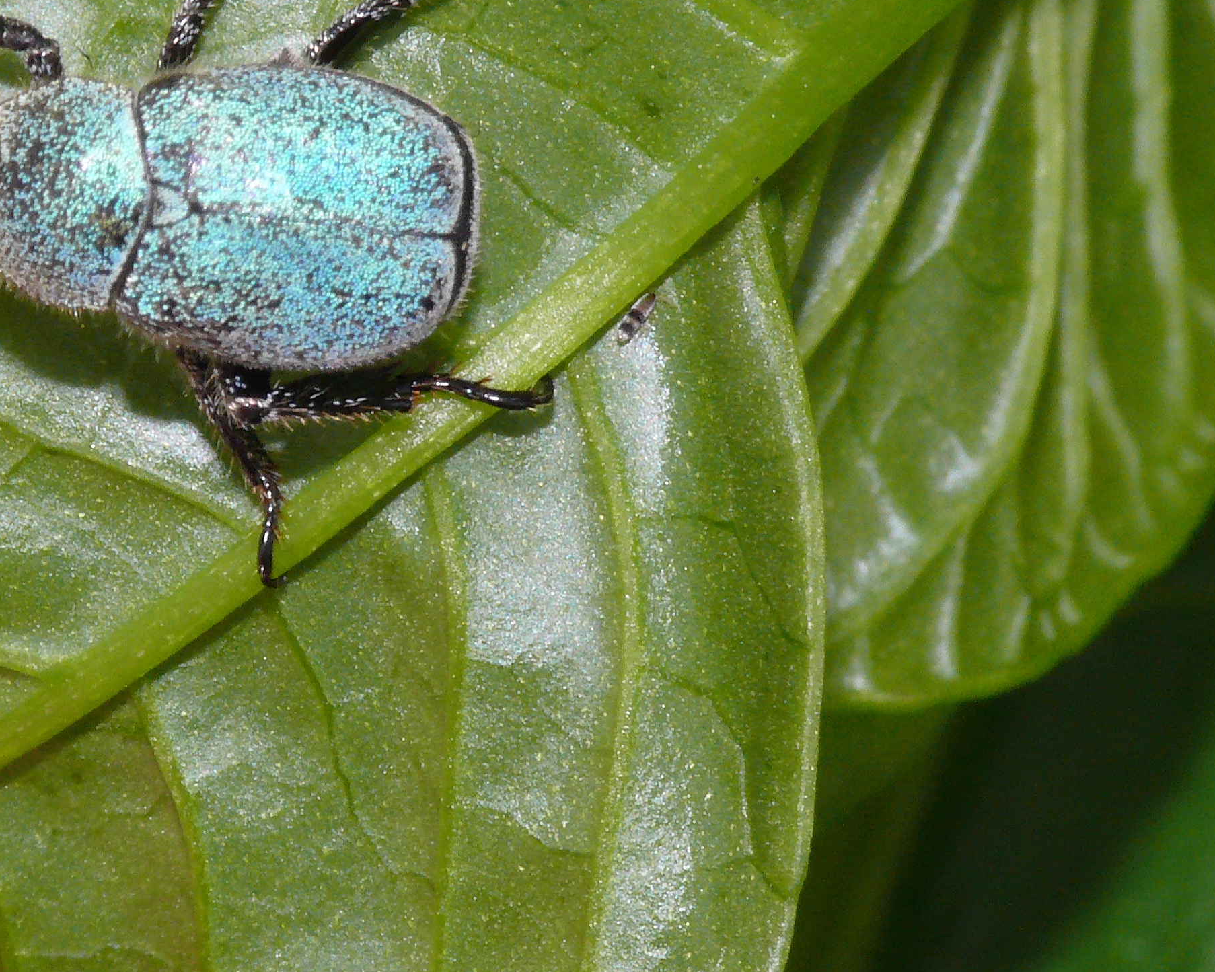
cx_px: 256
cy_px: 189
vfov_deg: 4.5
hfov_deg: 5.6
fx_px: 12479
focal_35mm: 347
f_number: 11
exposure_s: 1/250
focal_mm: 37.2
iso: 200
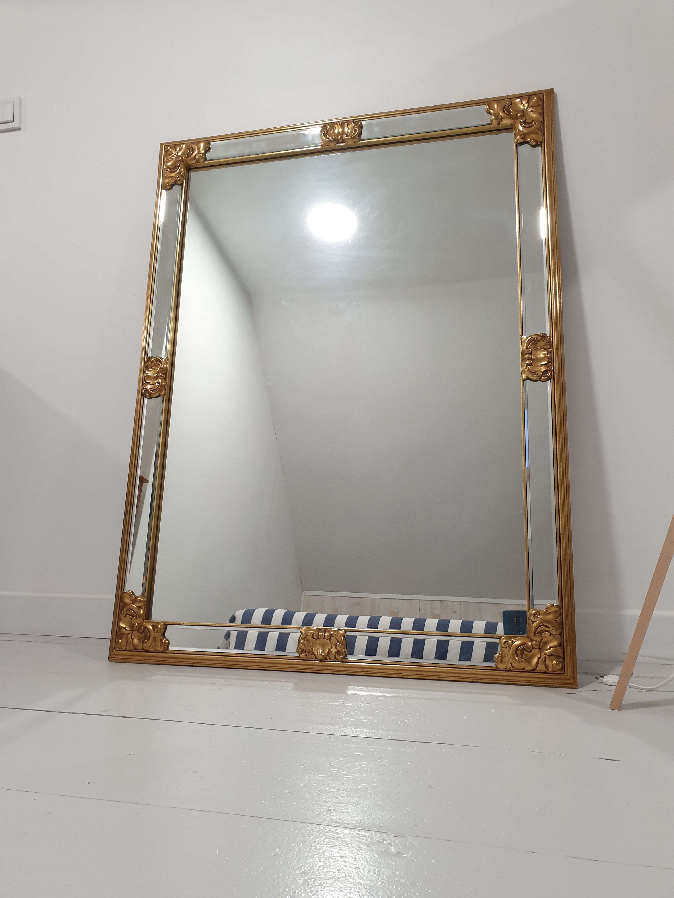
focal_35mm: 26
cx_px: 337
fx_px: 675
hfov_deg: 53.1
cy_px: 449
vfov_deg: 67.3
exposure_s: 1/50
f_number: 2.4
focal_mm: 4.3
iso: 160
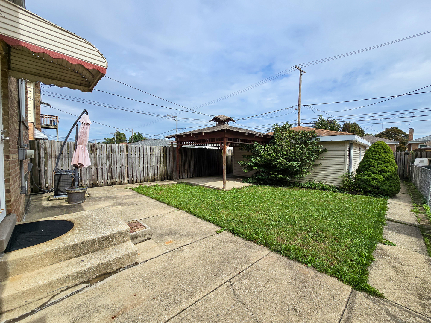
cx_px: 216
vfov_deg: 89.9
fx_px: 162
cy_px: 162
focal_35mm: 13
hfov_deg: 106.2
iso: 50
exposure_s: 1/3001
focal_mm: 2.2
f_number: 2.2
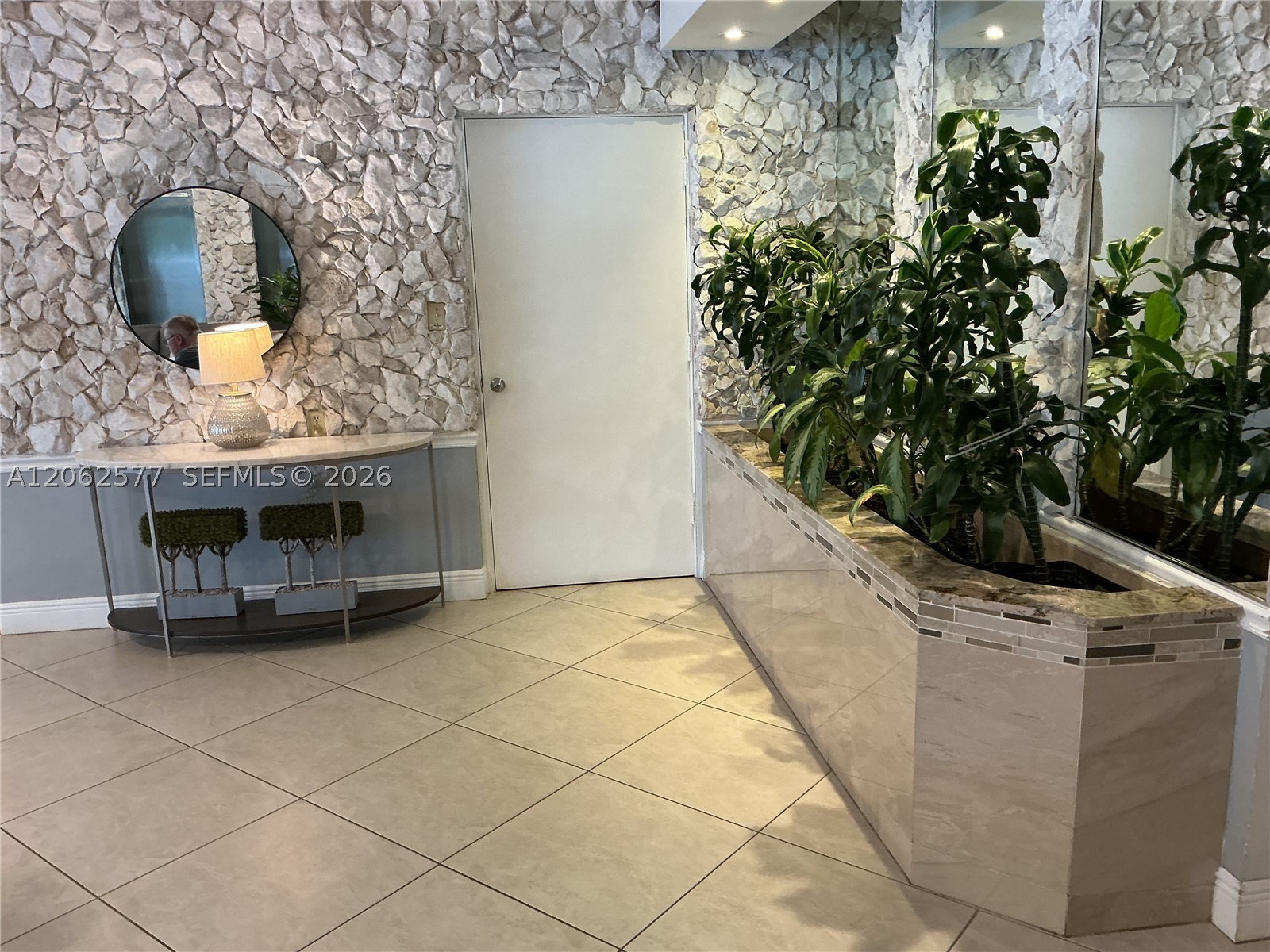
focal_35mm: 29
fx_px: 1064
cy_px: 476
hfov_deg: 61.7
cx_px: 635
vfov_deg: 48.2
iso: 160
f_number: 1.8
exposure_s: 1/60
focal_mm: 3
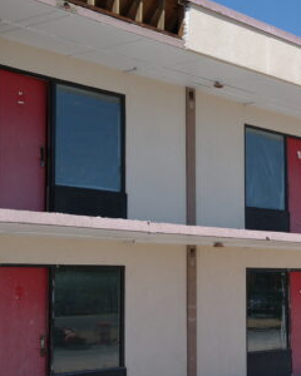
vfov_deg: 26.4
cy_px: 217
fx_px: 802
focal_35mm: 72
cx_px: 296
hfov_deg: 20.6
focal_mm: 20
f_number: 6.3
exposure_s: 1/320
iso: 100
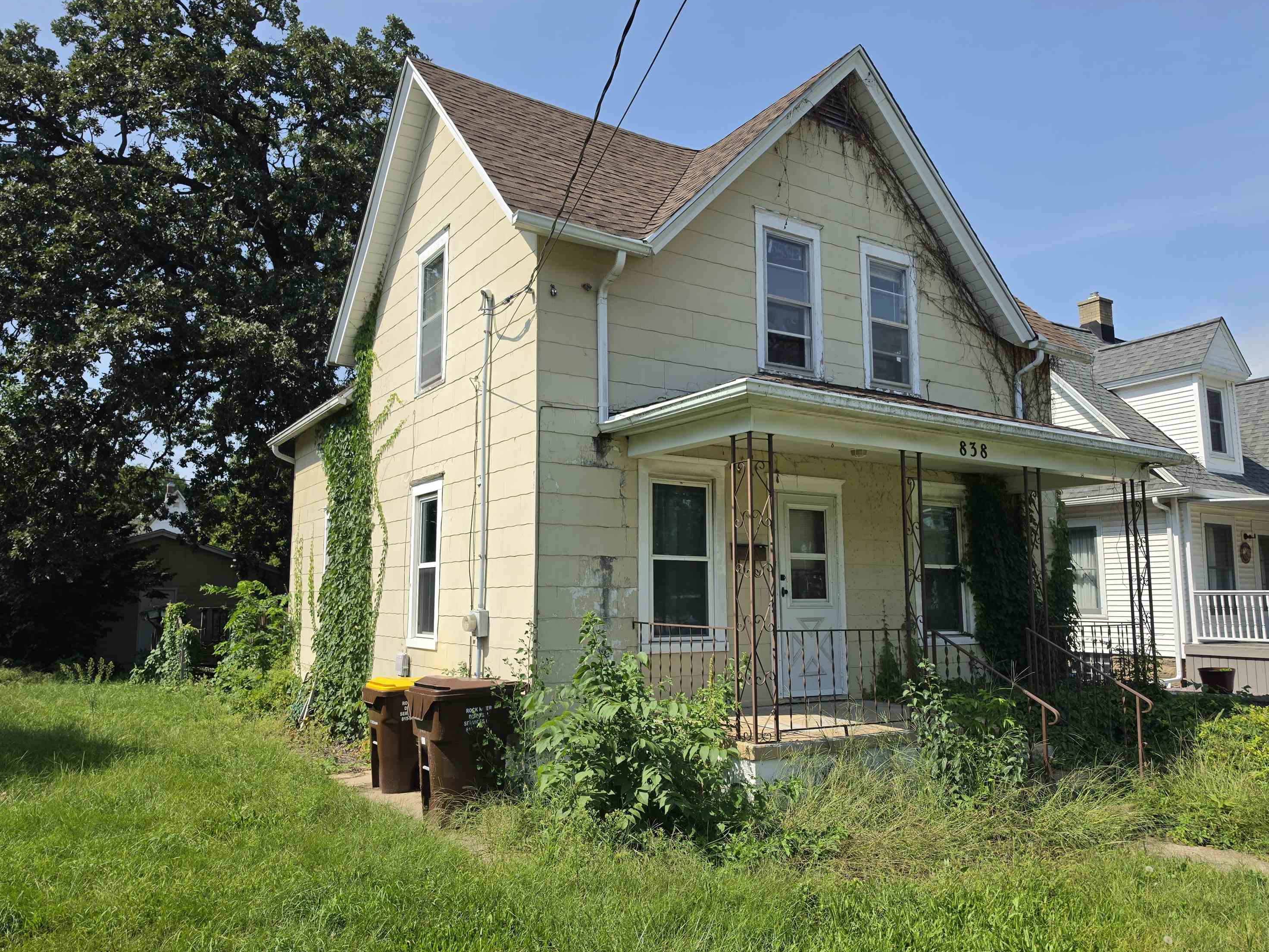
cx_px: 634
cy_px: 479
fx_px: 880
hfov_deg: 71.6
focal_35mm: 24
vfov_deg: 56.8
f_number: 1.4
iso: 64
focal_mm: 6.5
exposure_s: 1/6806
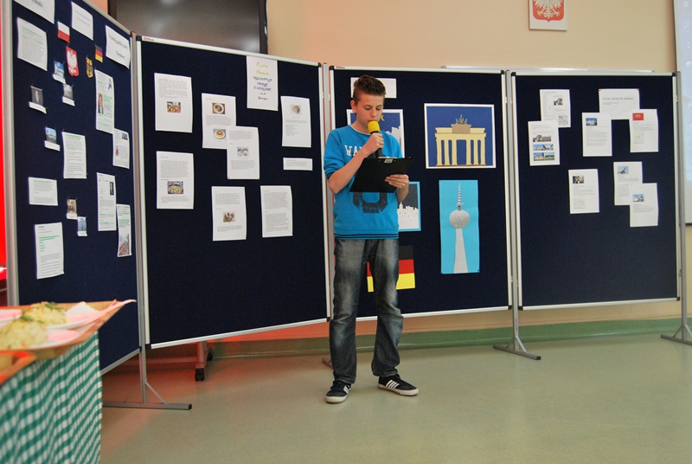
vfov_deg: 38.5
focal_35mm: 34
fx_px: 664
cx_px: 346
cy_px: 232
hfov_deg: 55.0
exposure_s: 1/60
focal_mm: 23
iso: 800
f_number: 5
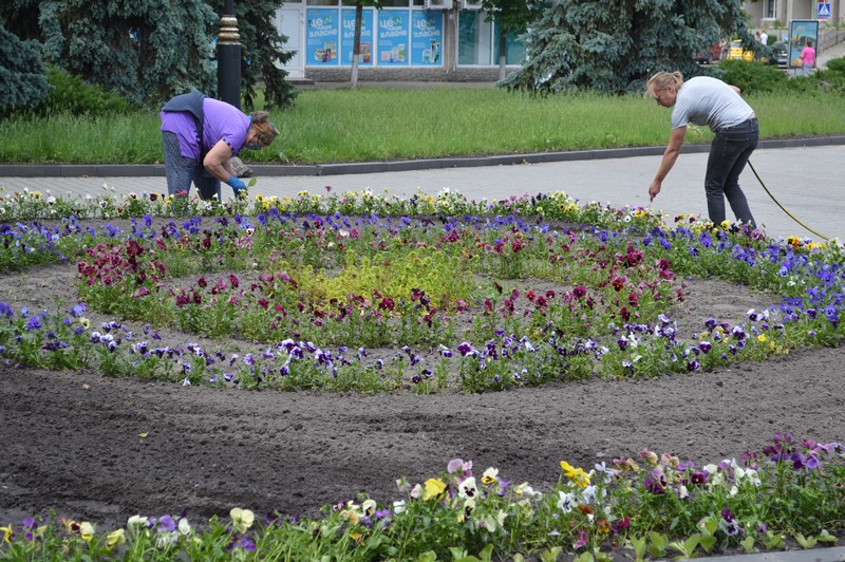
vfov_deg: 16.5
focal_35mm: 82
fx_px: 1935
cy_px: 281
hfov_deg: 24.6
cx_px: 422
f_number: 6.3
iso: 100
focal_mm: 55
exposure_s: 1/160
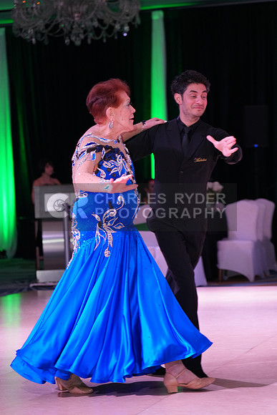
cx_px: 138
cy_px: 208
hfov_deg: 13.0
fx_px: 1211
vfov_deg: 19.5
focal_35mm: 105
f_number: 4
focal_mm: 105
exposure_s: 1/250
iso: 2000
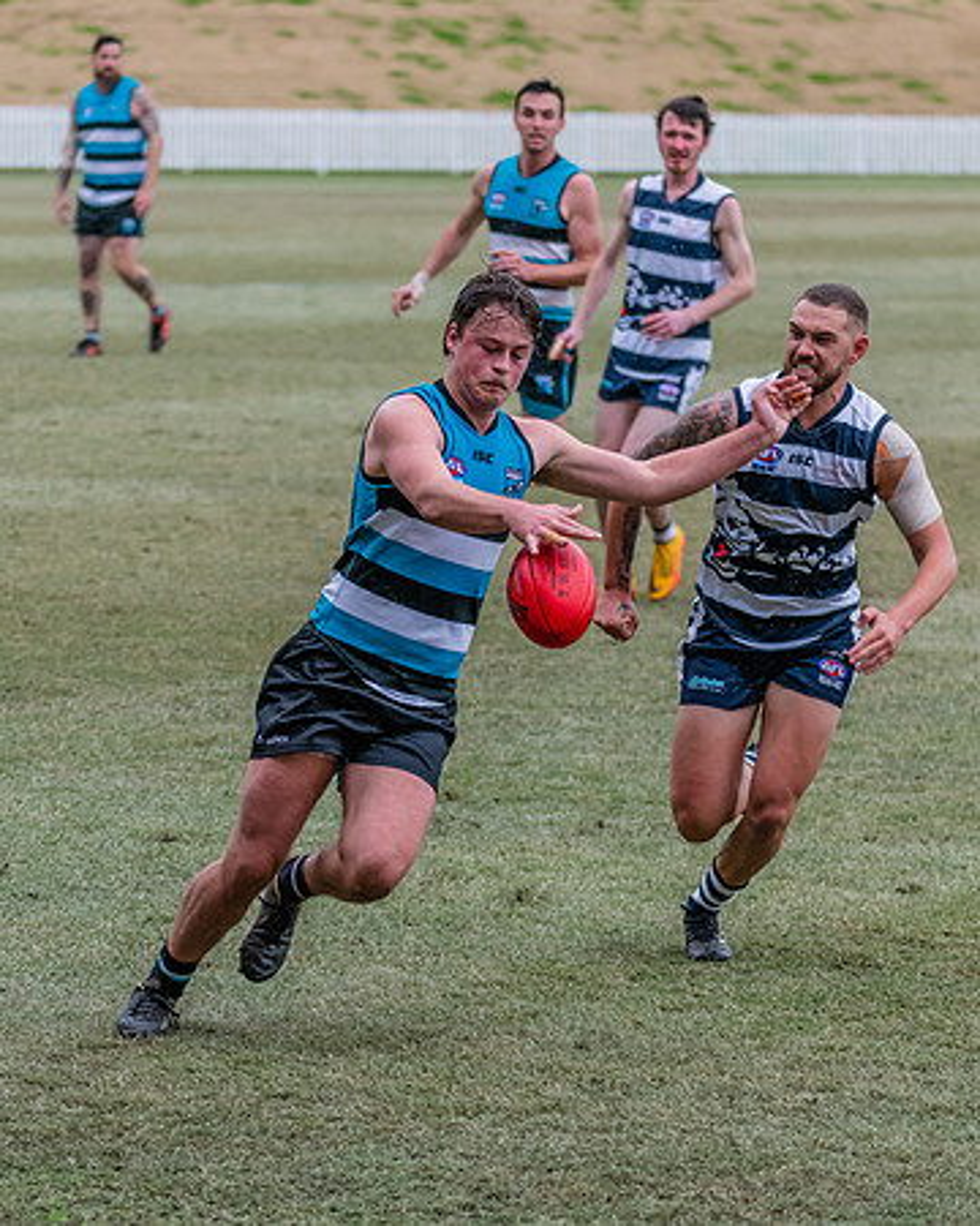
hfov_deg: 7.2
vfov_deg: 9.0
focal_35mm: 215
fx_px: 7811
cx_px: 466
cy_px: 614
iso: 1400
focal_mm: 150
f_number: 5
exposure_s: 1/1600
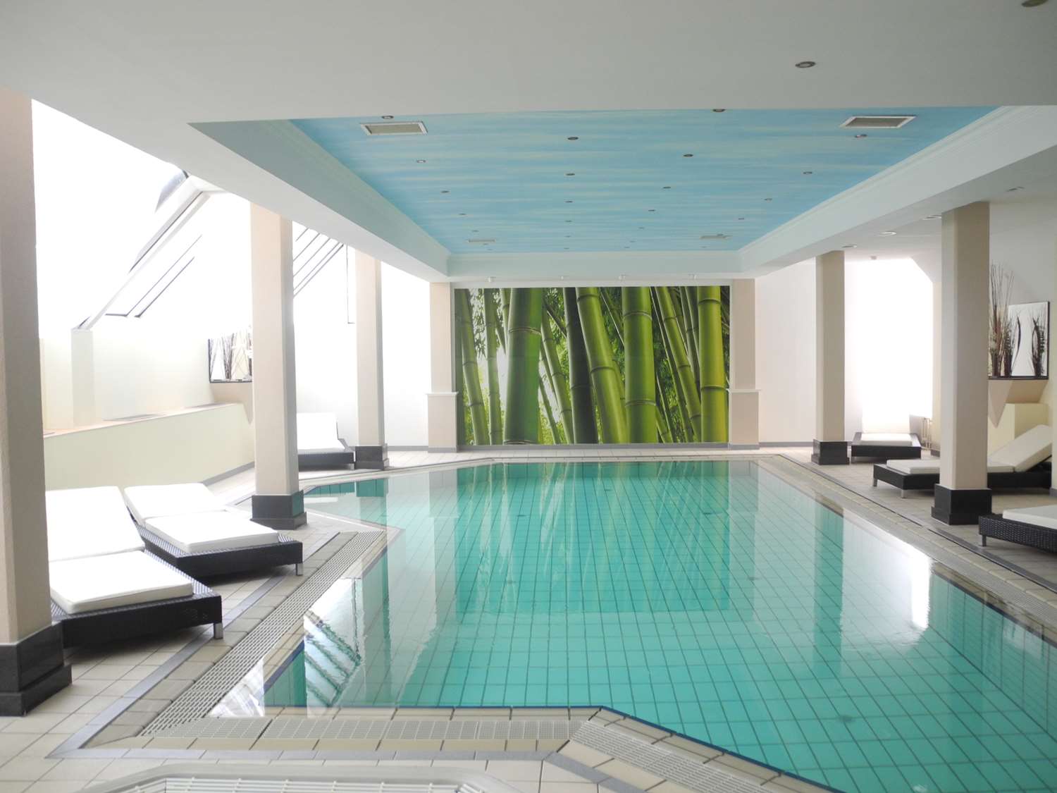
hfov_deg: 60.0
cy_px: 396
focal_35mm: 30
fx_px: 916
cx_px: 528
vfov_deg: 46.8
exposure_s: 1/30
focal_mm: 6.4
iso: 235
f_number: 2.8
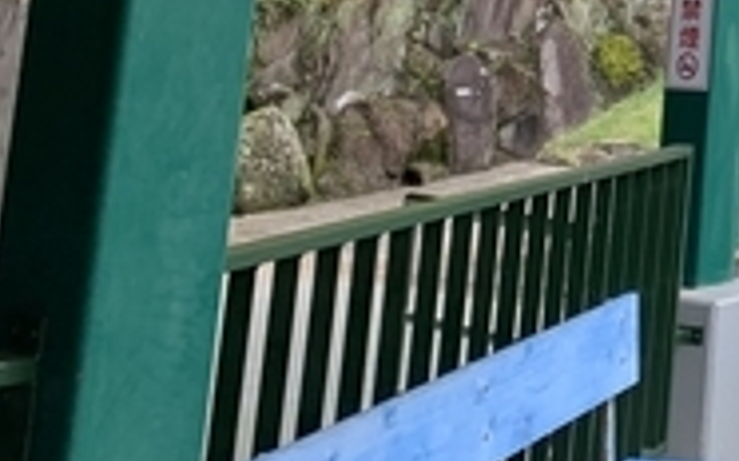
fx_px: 1791
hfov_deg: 20.3
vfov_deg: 13.4
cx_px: 1085
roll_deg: -1.7
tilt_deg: +12.1
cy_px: -334
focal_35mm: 89
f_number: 1.8
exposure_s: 1/122
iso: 25
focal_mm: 4.25
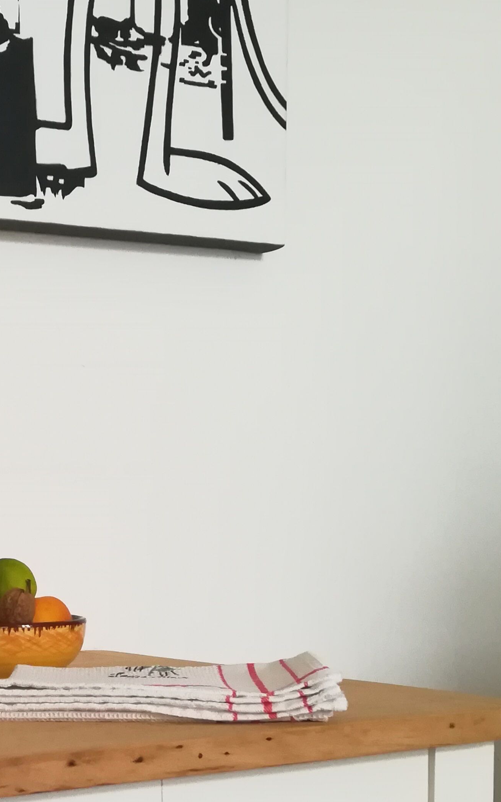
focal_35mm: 60
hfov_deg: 20.8
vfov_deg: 32.6
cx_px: -14
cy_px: 694
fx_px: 1311
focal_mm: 3.83
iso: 320
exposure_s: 1/25
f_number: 2.2
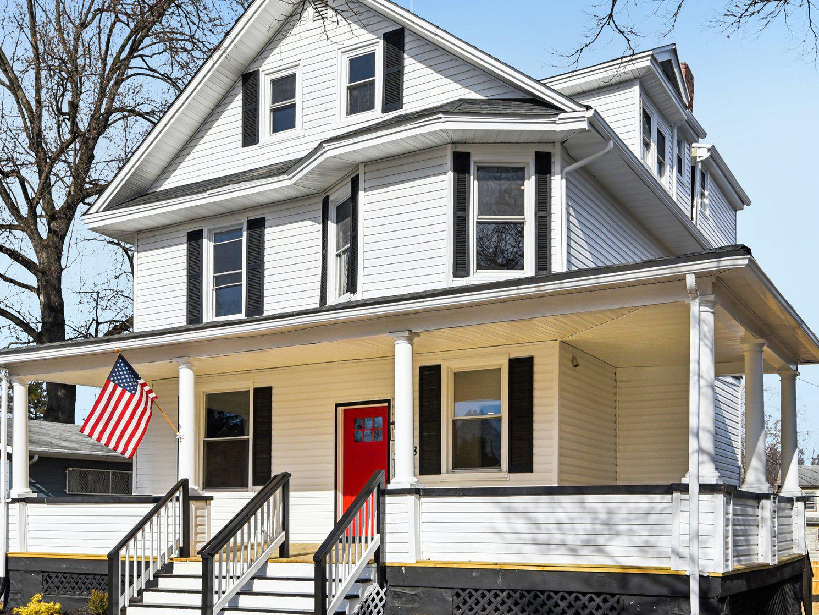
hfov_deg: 50.1
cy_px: 297
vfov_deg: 38.7
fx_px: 876
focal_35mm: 37
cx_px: 429
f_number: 8
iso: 400
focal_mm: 28
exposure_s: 1/3200
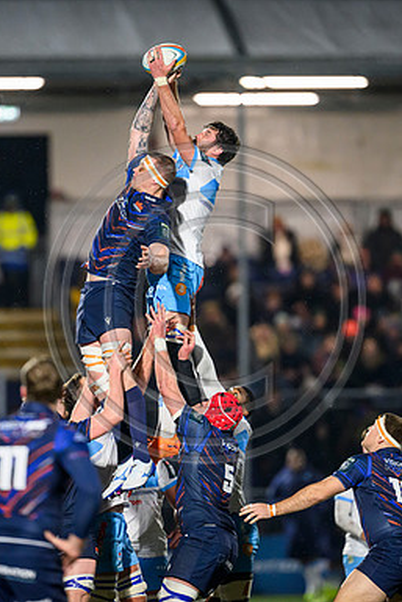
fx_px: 10090
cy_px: 301
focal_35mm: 603
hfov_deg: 2.3
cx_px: 205
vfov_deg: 3.4
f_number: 2.8
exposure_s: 1/1250
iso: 5000
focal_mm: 400
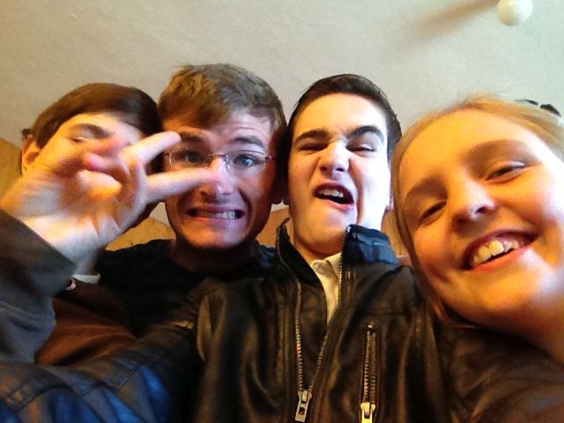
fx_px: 570
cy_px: 212
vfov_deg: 40.7
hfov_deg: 52.6
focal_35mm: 35
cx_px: 282
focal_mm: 1.85
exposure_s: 1/30
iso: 320
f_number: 2.4
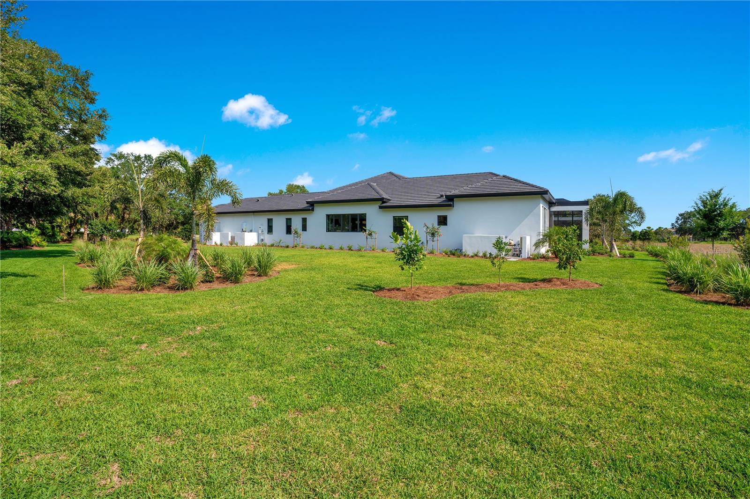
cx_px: 375
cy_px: 250
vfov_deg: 73.7
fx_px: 333
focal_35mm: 16
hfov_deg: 96.7
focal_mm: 16
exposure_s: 1/200
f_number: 10
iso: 100
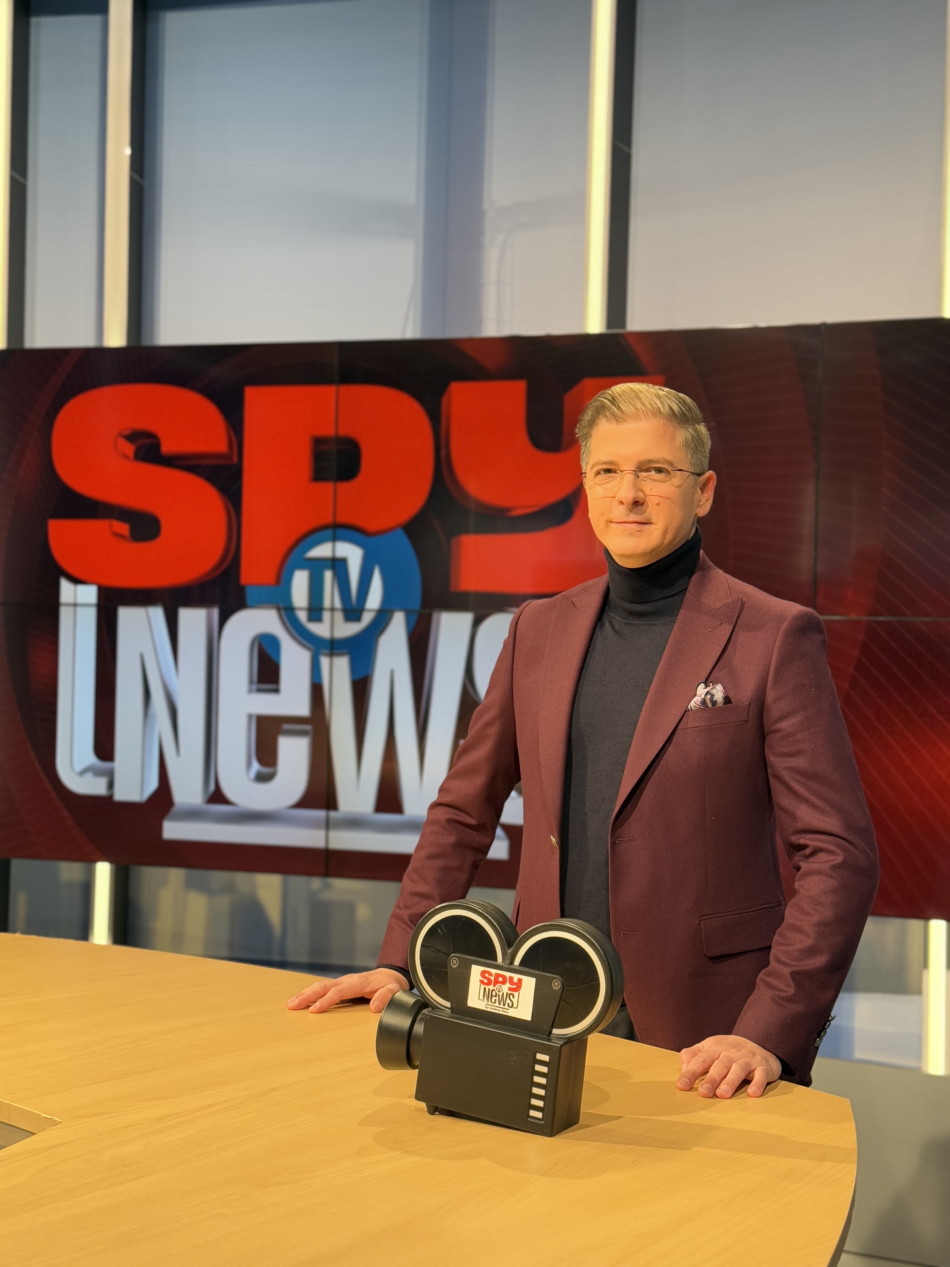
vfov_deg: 39.7
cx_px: 475
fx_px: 1756
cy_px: 634
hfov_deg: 30.3
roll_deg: -1.1
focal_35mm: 48
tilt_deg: +1.1
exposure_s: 1/50
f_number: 1.78
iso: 200
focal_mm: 6.76
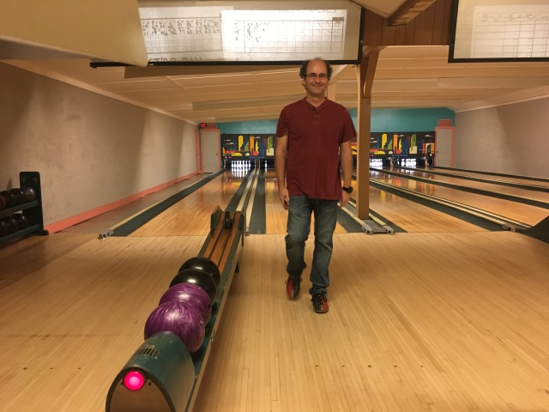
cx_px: 274
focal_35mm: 29
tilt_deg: -6.7
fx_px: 460
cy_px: 206
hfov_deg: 61.7
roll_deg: +1.4
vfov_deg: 48.2
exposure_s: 1/30
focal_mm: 4.15
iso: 125
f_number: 2.2
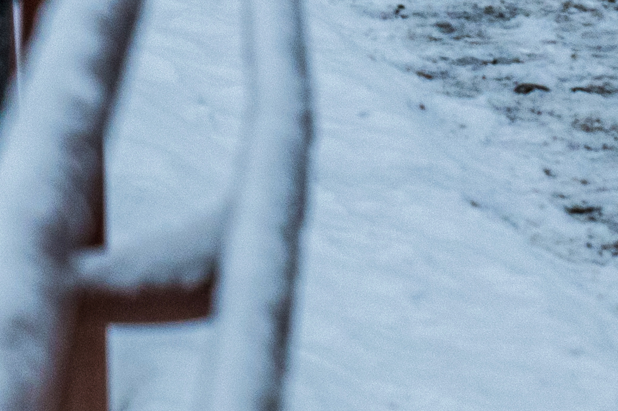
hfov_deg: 3.7
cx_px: -526
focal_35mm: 558
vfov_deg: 2.4
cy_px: -1095
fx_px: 9575
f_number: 6.3
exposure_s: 1/125
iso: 640
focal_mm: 70
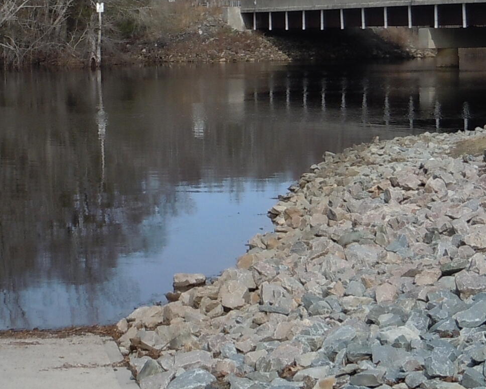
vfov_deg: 15.2
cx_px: 86
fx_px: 1439
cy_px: 40
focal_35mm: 100
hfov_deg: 19.0
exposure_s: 1/1000
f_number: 4
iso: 100
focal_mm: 5.9
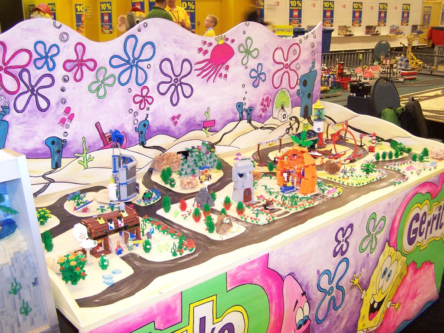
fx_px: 487
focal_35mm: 38
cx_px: 222
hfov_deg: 49.0
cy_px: 166
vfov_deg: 37.7
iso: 140
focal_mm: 6.3
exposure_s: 1/6
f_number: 2.8
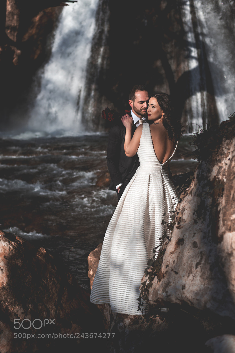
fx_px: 489
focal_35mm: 50
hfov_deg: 27.0
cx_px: 118
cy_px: 176
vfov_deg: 39.6
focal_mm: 50
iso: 100
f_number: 2.8
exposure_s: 1/3200
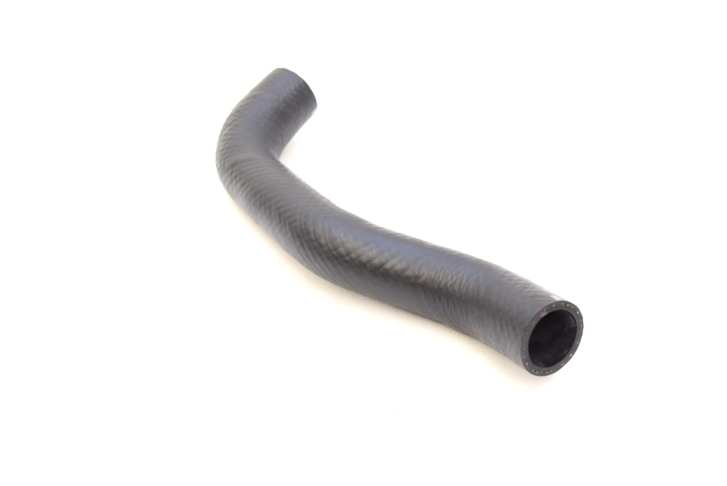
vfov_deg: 31.9
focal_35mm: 42
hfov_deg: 46.4
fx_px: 849
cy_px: 243
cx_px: 364
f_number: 5.6
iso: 400
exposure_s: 1/125
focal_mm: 28
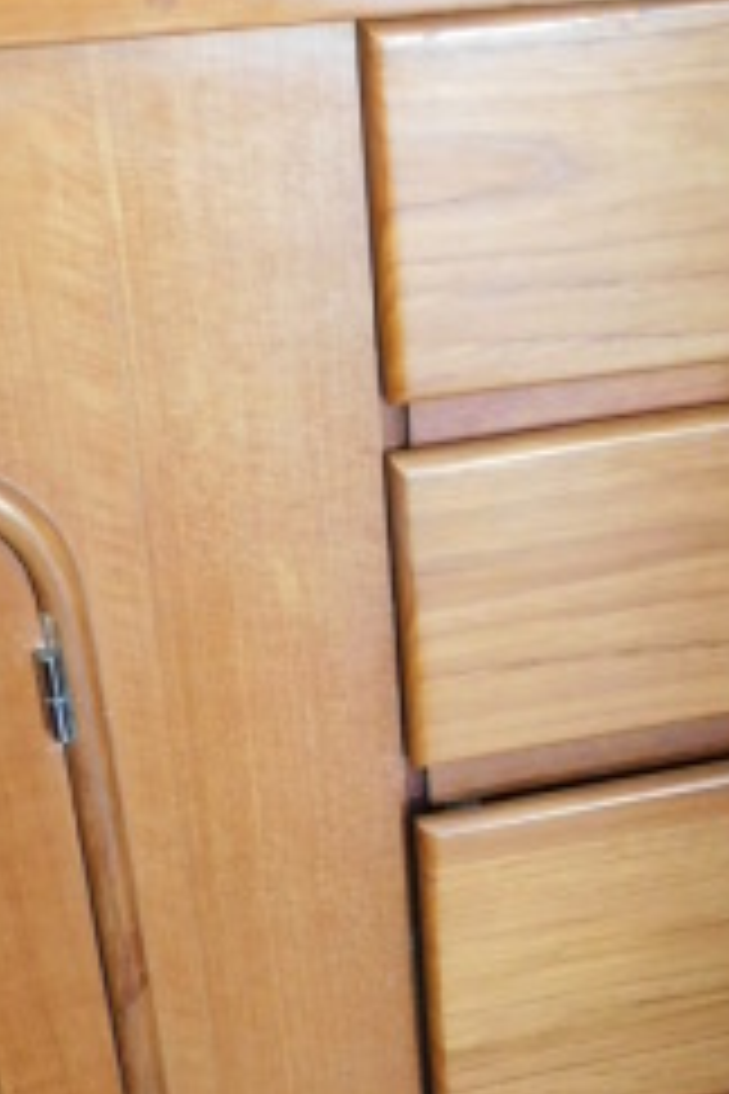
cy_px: 738
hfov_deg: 17.3
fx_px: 2339
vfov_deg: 26.2
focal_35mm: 77
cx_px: 752
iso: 400
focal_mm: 5.3
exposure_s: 1/25
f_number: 3.2
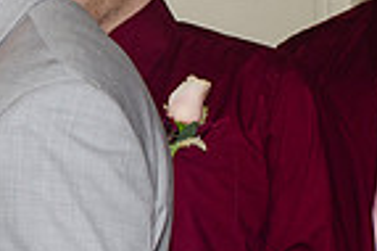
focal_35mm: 292
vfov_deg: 4.7
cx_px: -340
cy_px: 159
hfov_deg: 6.9
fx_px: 3054
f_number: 5.6
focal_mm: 48
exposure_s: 1/60
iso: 400
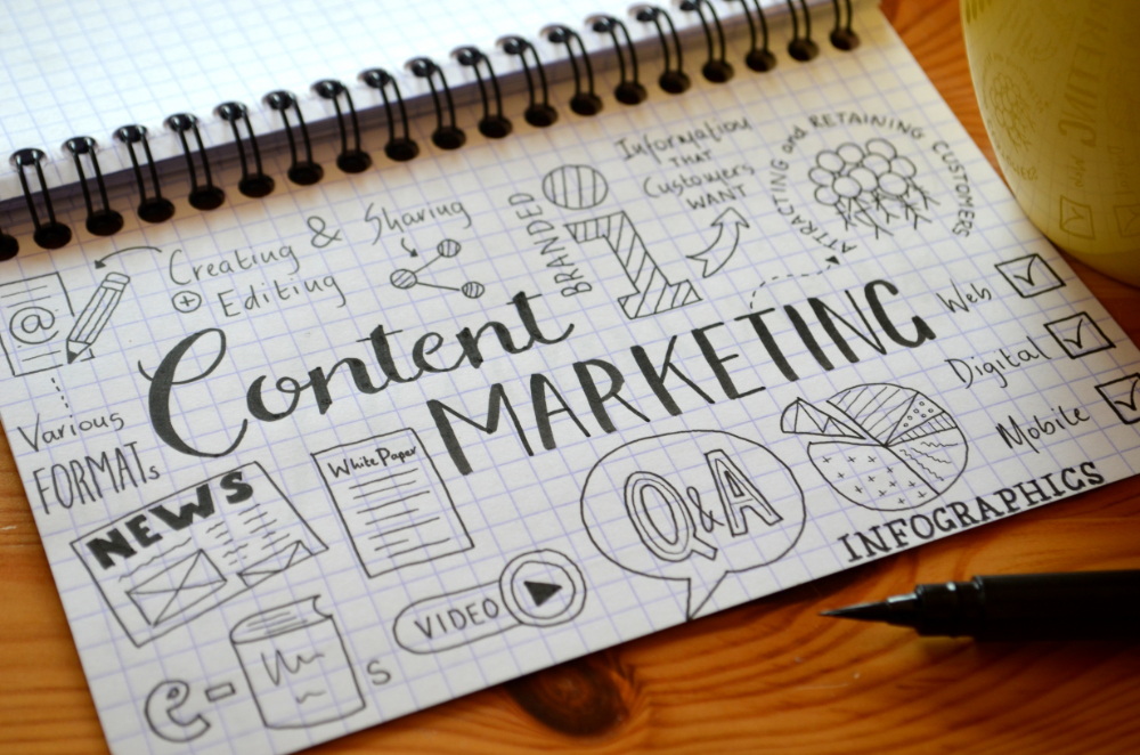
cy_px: 378
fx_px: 2180
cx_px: 570
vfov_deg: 19.6
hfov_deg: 29.3
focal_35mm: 69
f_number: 5.6
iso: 250
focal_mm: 46
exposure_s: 1/125
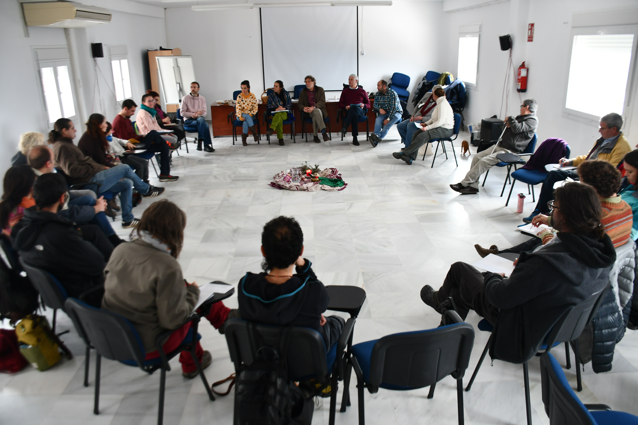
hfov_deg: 67.4
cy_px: 212
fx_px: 478
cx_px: 319
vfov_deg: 47.9
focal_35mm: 27
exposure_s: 1/80
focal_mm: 18
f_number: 4.5
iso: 640
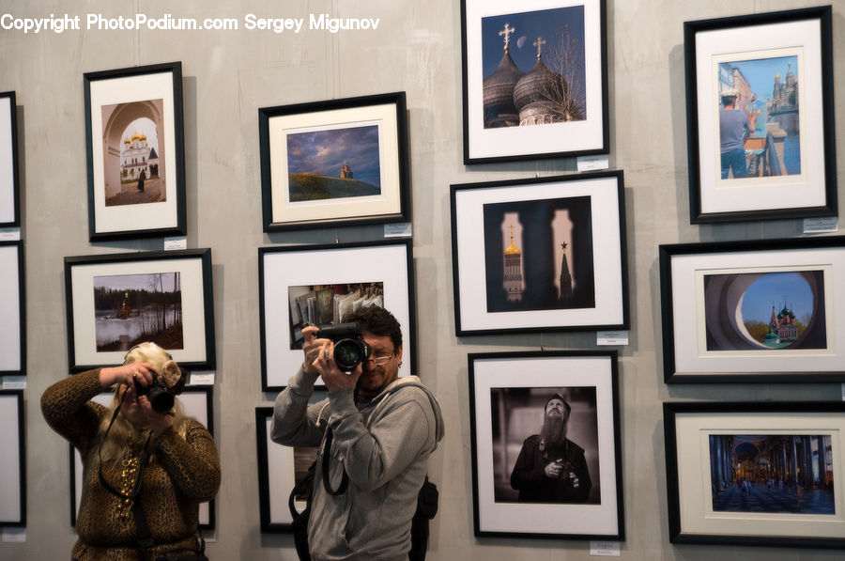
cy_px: 280
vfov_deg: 21.8
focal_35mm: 62
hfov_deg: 32.4
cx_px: 422
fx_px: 1453
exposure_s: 1/100
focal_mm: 62
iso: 1600
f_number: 5
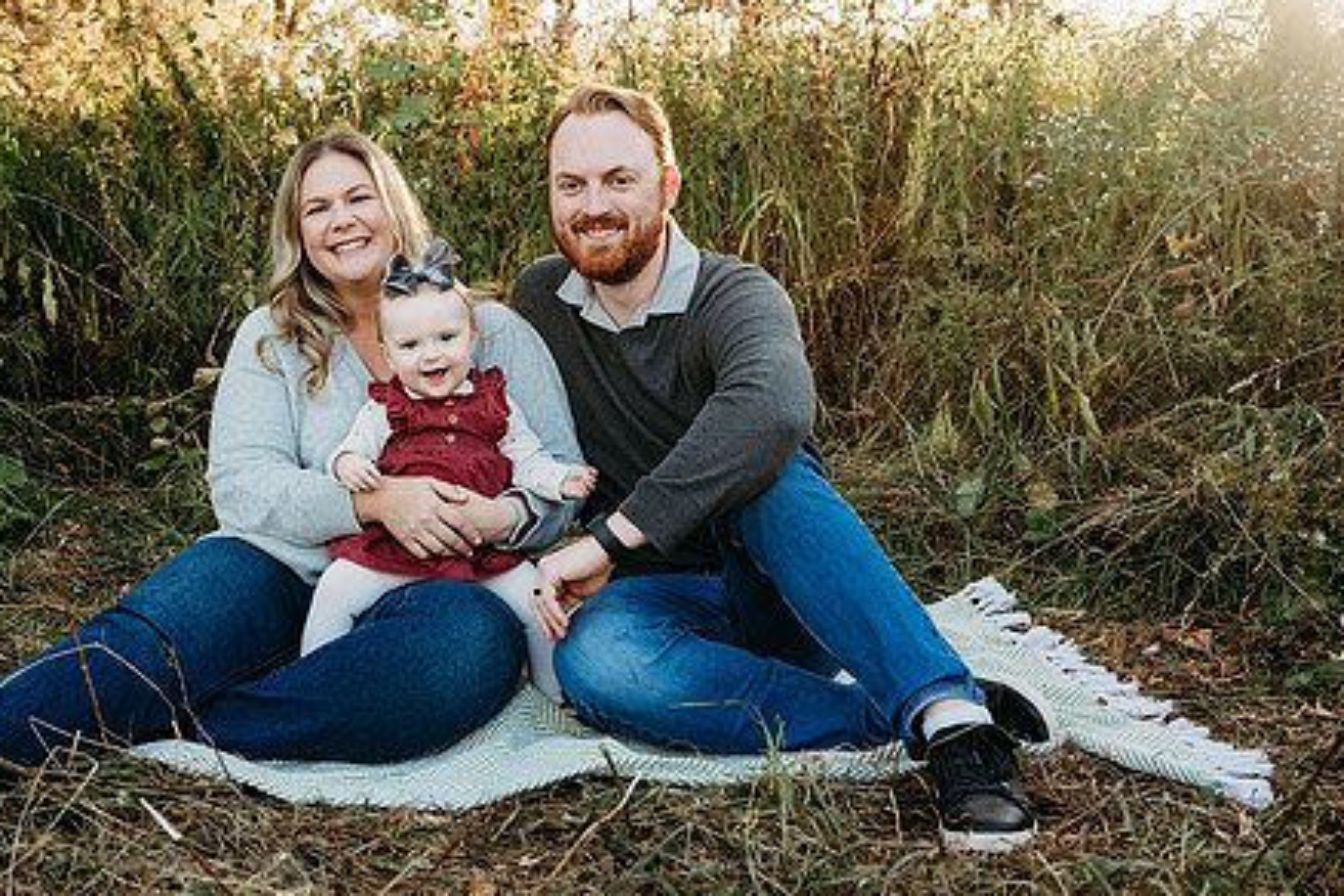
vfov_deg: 29.8
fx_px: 1680
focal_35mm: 45
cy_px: 379
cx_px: 506
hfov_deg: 43.3
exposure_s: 1/320
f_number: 4.5
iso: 640
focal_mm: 34
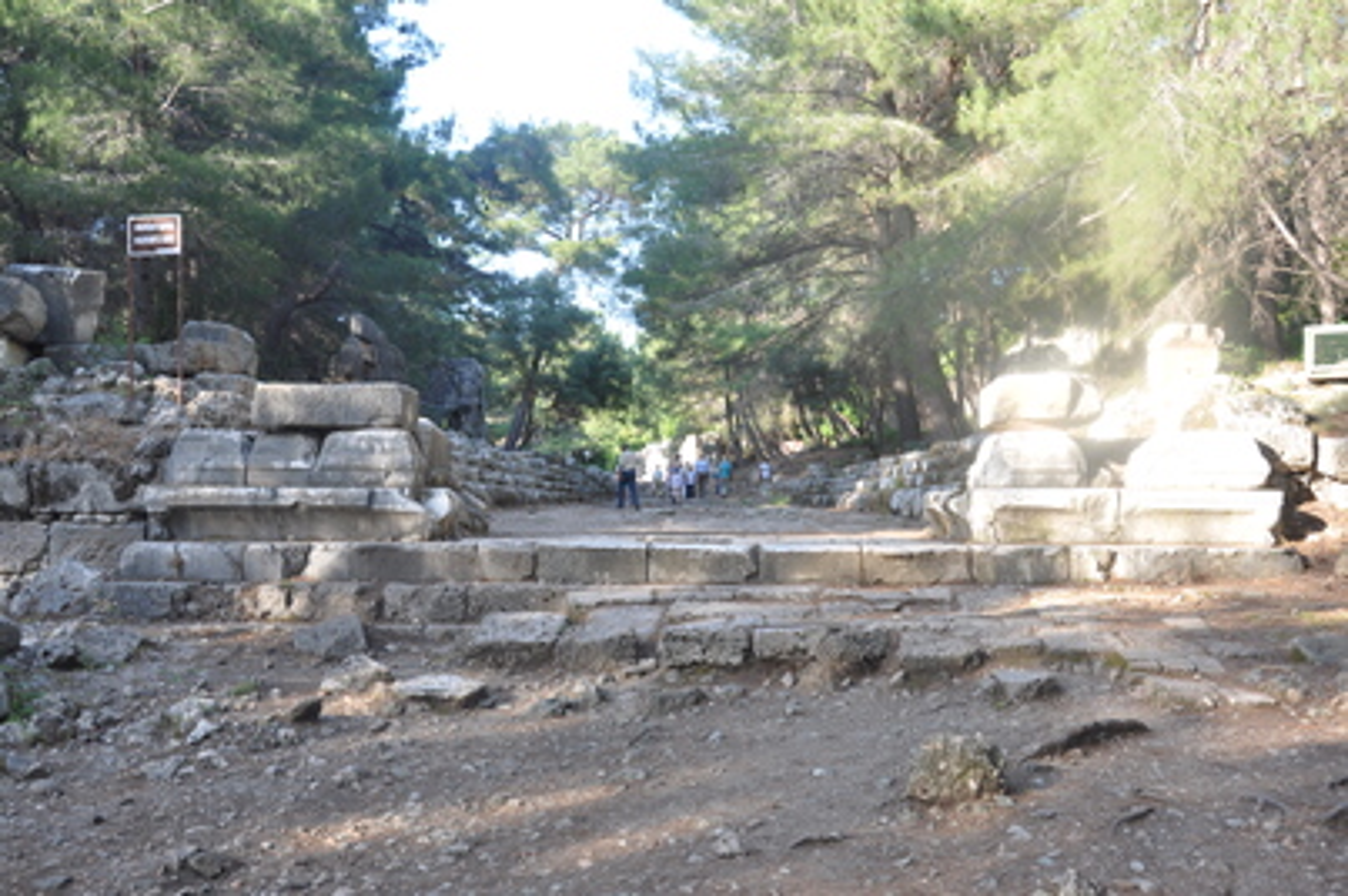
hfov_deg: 49.6
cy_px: 448
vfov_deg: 34.2
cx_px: 674
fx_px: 1459
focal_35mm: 39
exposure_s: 1/60
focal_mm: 26
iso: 200
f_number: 8
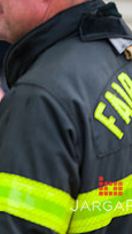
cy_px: 15
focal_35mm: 461
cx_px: -153
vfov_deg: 4.7
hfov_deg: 2.6
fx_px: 2864
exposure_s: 1/800
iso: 200
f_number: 3.2
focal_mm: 155
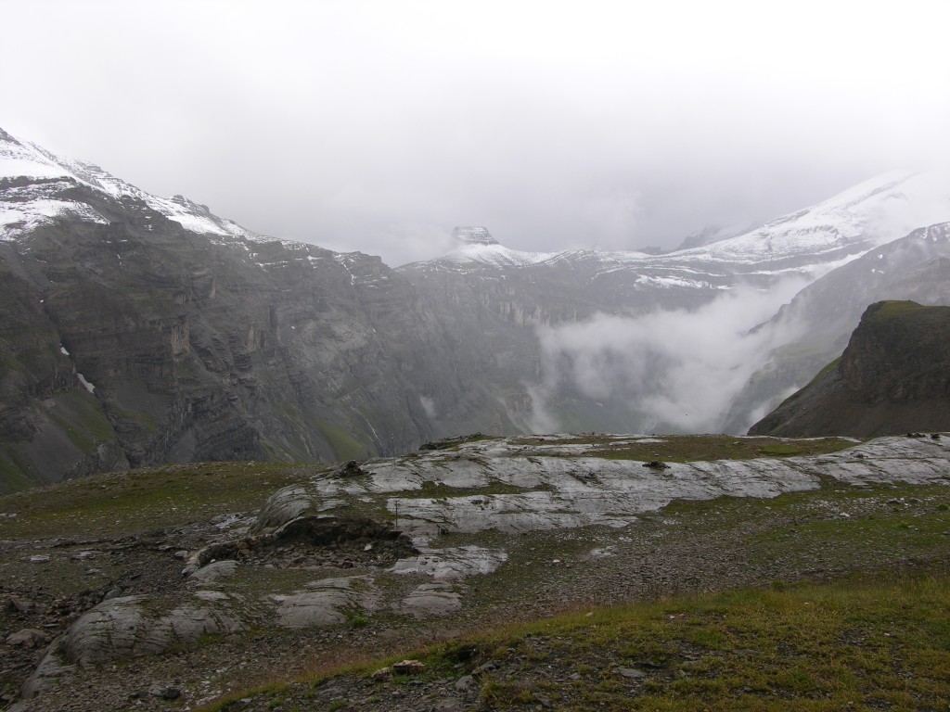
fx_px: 961
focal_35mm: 35
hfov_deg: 52.6
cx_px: 475
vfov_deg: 40.7
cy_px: 356
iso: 50
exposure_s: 1/154
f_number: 5.6
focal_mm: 8.9
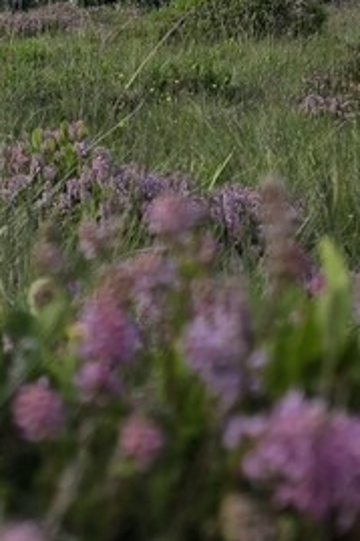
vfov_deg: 21.9
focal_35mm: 91
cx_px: -139
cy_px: 50
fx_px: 1367
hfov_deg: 14.3
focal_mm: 6.3
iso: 80
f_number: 1.7
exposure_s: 1/1879
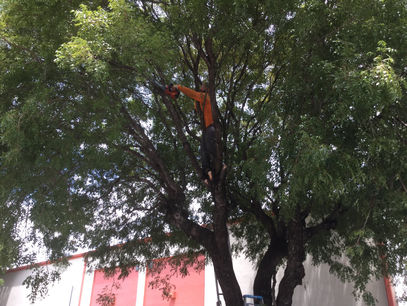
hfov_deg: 58.4
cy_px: 153
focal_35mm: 31
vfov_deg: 45.4
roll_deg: -1.7
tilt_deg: +22.4
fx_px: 364
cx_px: 204
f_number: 2.4
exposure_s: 1/166
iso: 25
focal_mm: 3.3
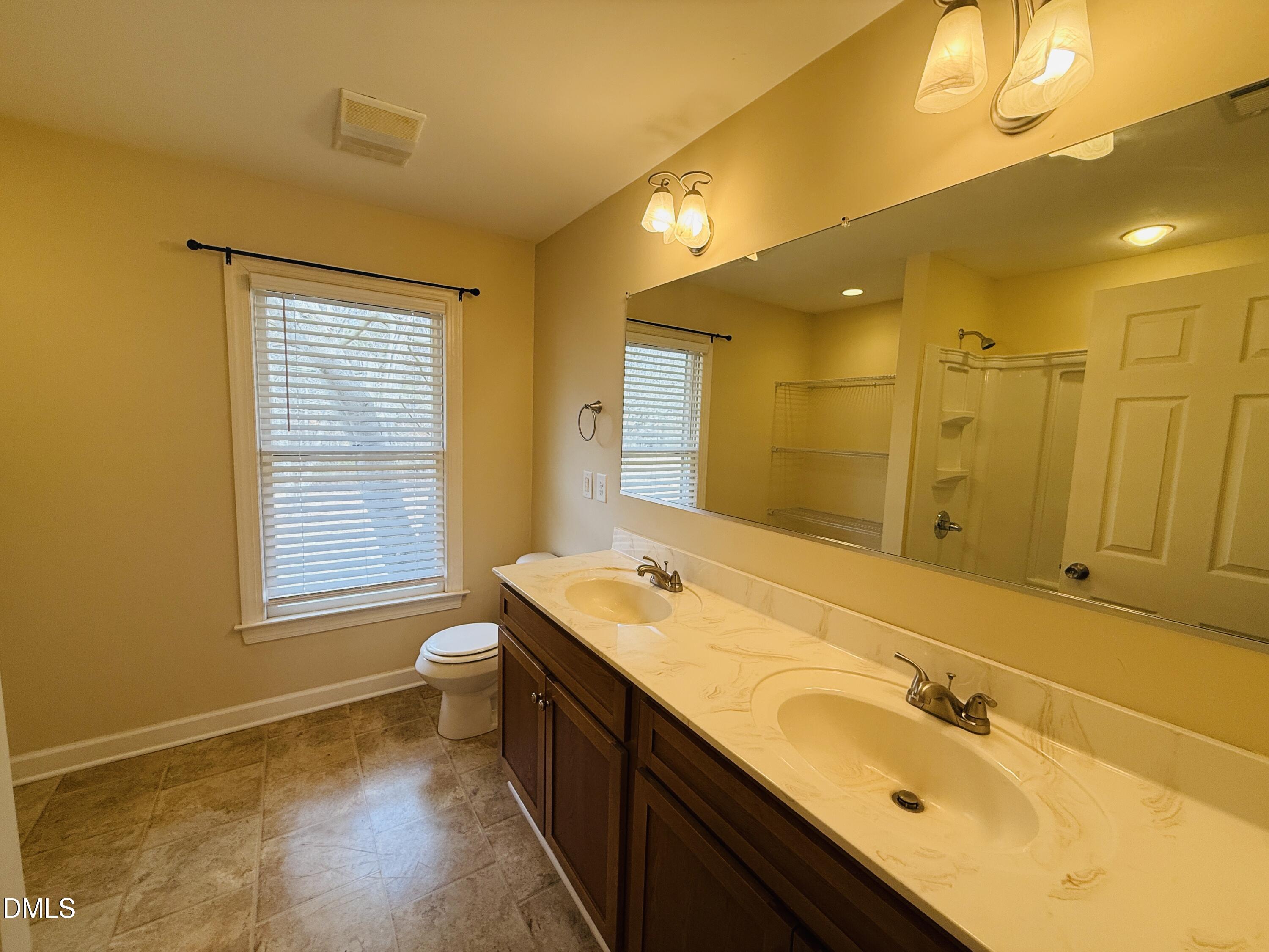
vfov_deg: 85.7
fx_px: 513
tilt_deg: -5.7
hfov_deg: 102.1
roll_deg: -1.9
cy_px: 476
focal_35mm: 14
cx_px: 634
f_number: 2.2
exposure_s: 1/120
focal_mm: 2.22
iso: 100
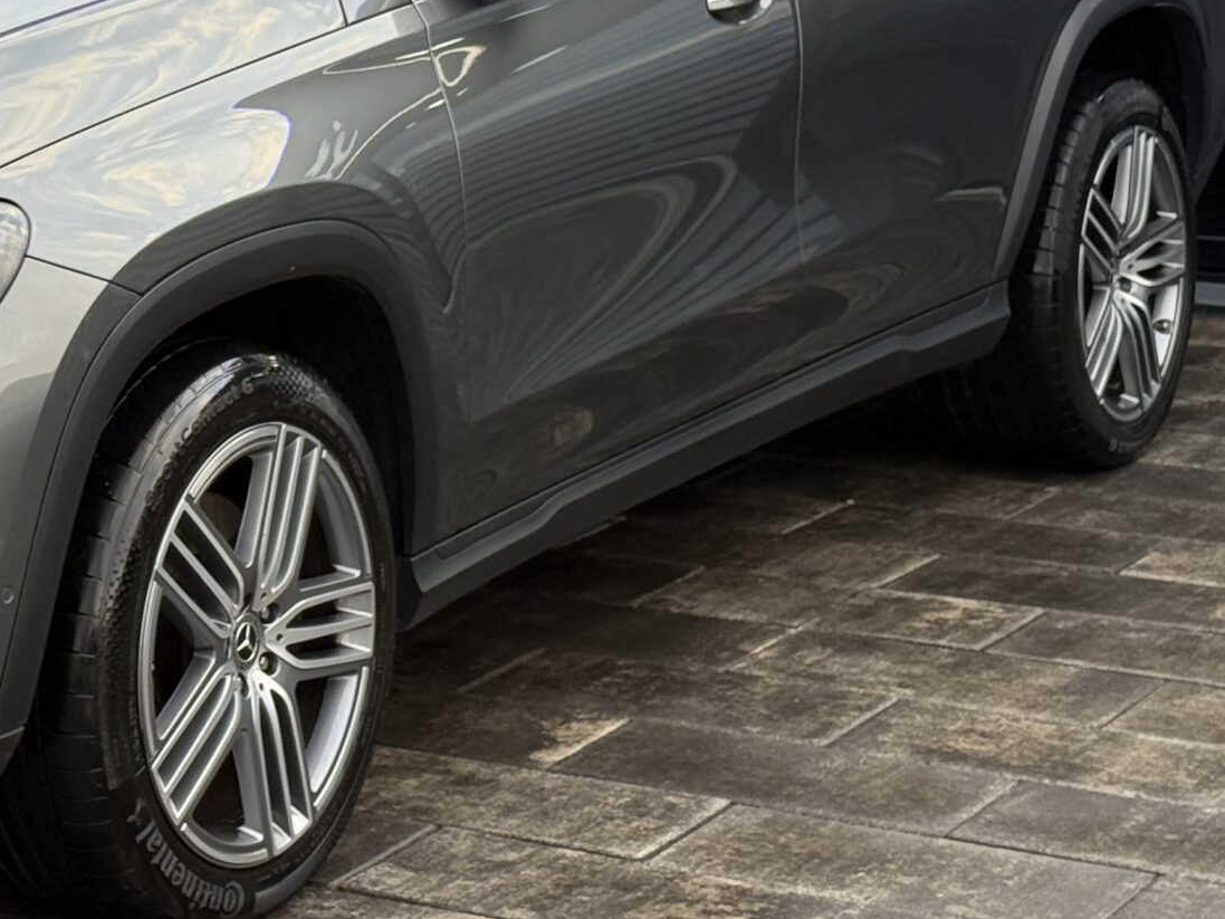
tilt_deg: -7.5
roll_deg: +1.2
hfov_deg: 17.2
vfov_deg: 13.2
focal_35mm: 112
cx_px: 64
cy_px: 201
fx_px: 3964
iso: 80
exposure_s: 1/302
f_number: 1.78
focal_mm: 6.76
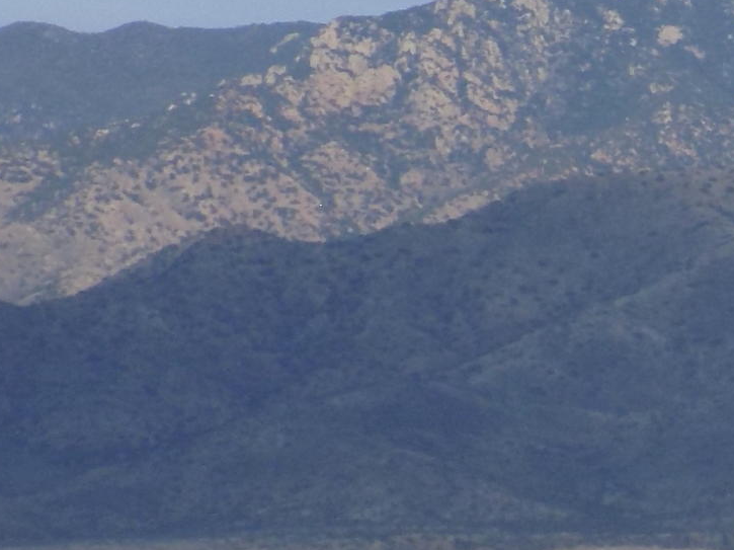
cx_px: 970
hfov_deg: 4.5
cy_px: 380
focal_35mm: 443
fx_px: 9389
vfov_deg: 3.4
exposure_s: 1/800
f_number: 4.7
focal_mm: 19.1
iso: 80
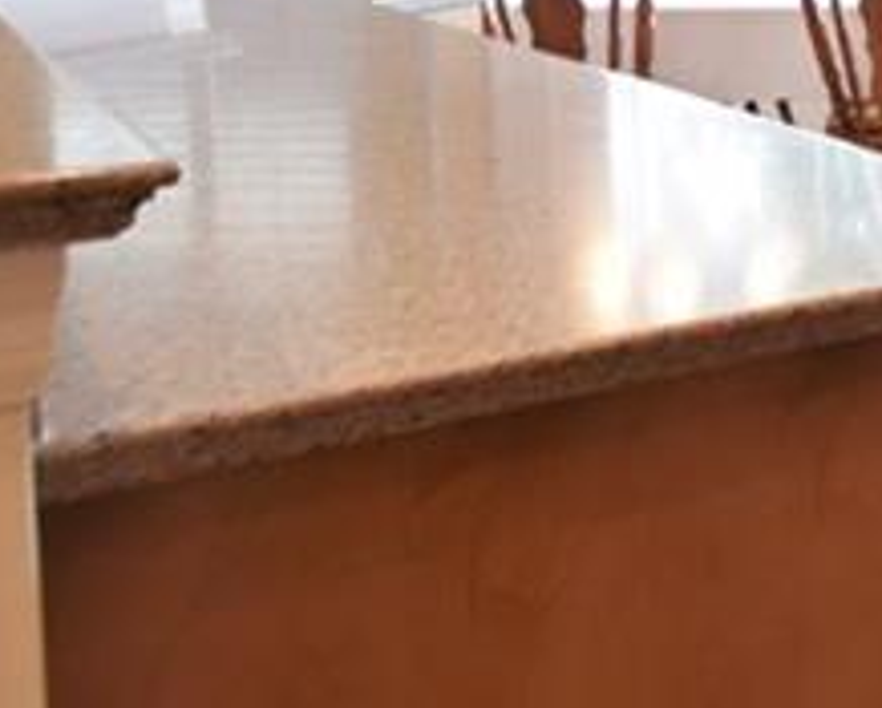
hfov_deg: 21.6
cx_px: 1473
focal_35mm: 66
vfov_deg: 21.5
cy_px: -146
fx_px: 1725
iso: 200
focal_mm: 10
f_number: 8
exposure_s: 1/6
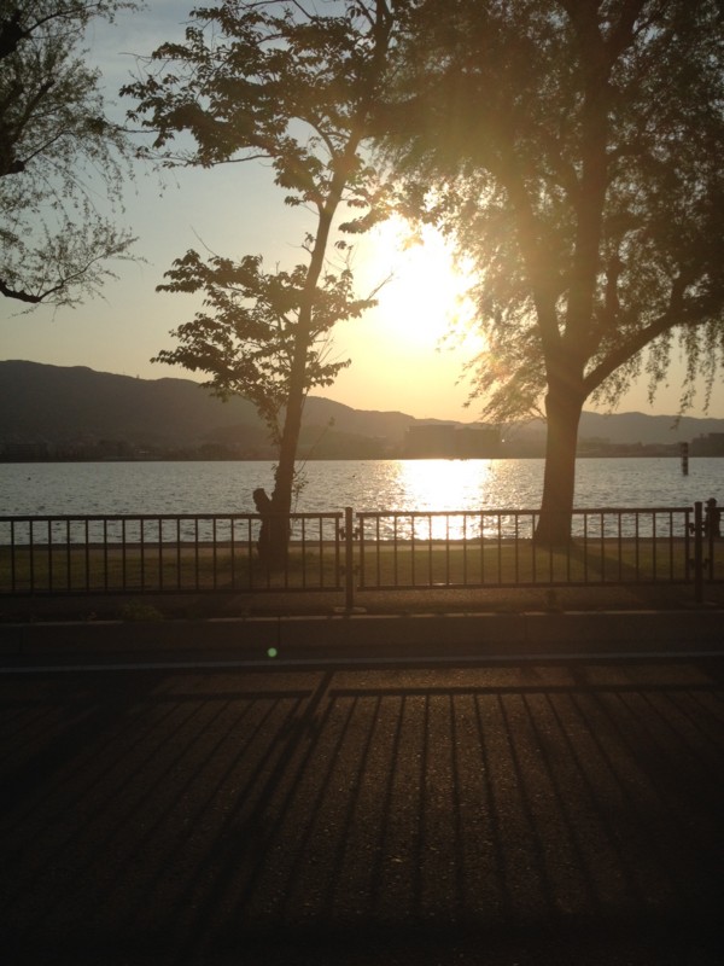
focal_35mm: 35
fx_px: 976
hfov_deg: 40.7
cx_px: 362
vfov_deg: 52.6
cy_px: 483
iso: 64
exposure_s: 1/1104
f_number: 2.4
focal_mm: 4.28
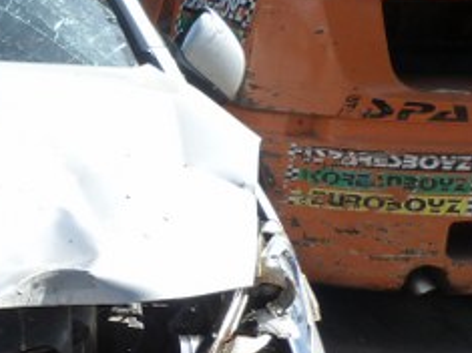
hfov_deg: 20.1
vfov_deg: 17.0
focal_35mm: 85
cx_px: -223
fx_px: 1158
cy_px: 347
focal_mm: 4.5
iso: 125
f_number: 4
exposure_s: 1/250
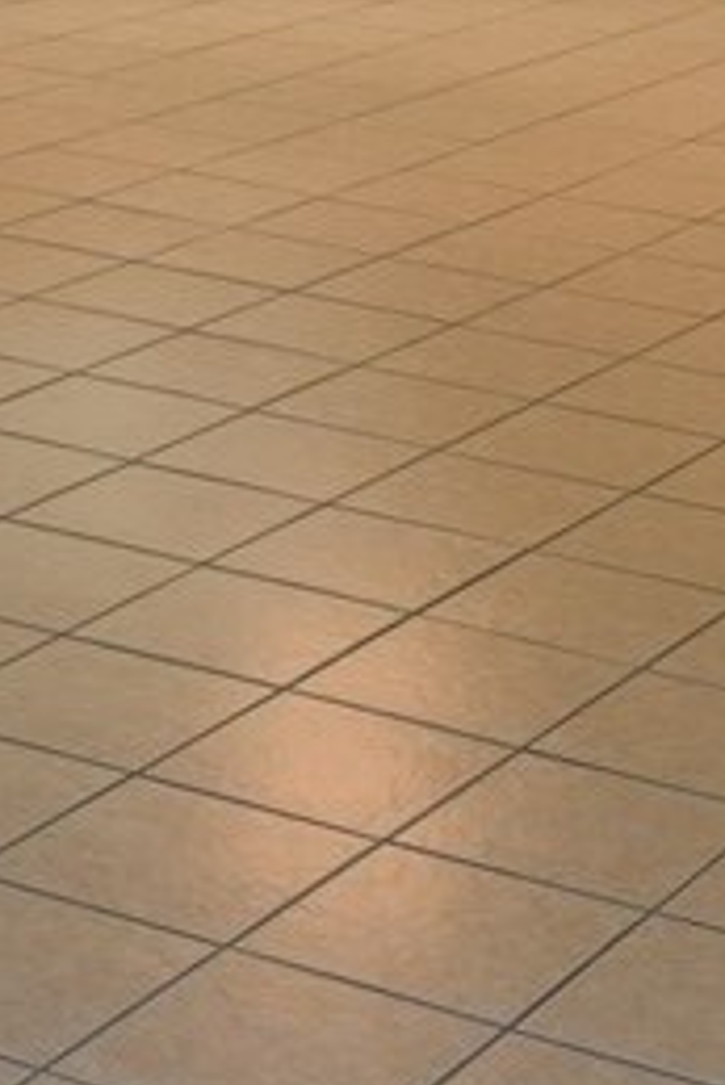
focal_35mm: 113
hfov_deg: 12.1
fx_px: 3409
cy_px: 364
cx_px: 469
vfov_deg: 18.0
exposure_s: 1/125
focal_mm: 18
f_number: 5.6
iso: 800
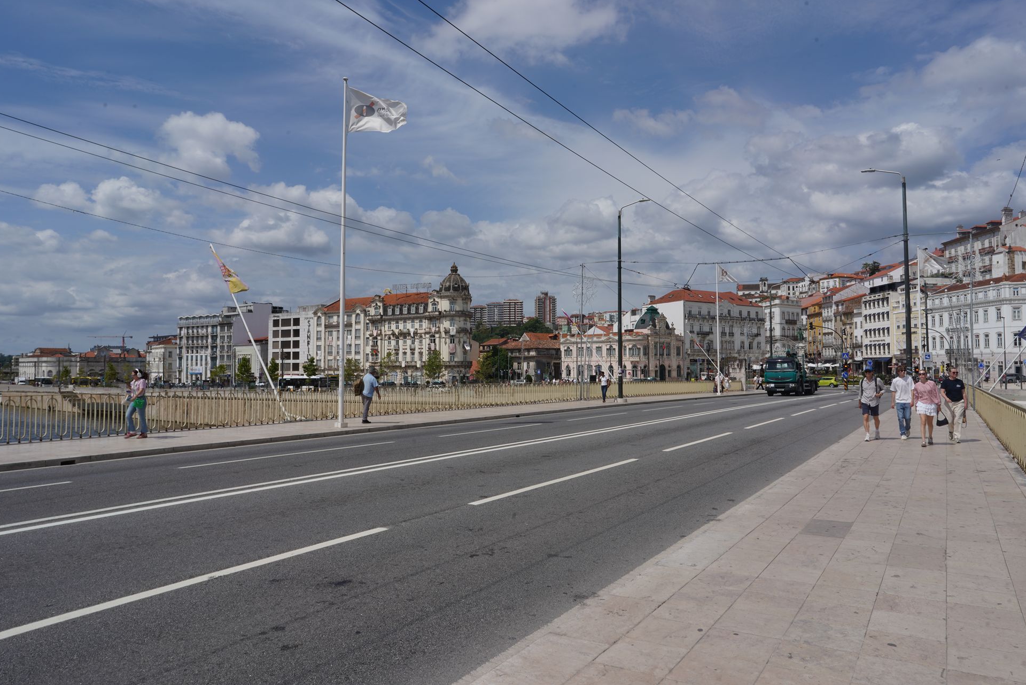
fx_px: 713
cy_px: 329
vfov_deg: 51.3
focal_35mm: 25
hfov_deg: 71.5
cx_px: 530
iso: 100
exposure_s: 1/100
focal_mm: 24
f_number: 22
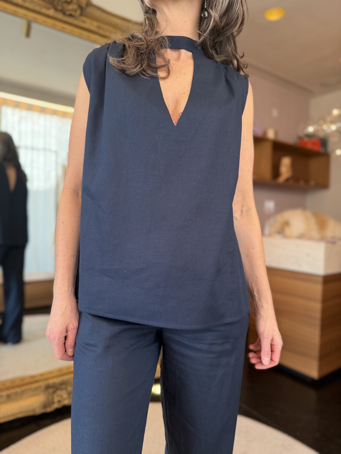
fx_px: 315
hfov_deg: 56.8
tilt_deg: -1.2
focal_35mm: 24
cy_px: 227
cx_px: 170
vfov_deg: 71.6
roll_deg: -1.9
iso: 160
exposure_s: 1/100
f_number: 1.78
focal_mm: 6.76
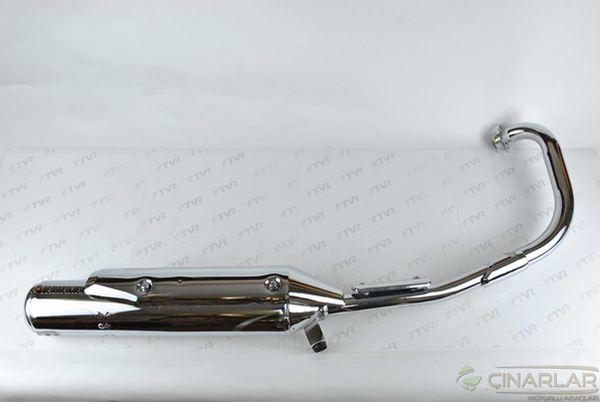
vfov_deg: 34.3
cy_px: 201
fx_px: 651
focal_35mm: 39
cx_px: 300
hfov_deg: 49.5
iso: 200
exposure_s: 1/15
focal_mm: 26
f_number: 6.3
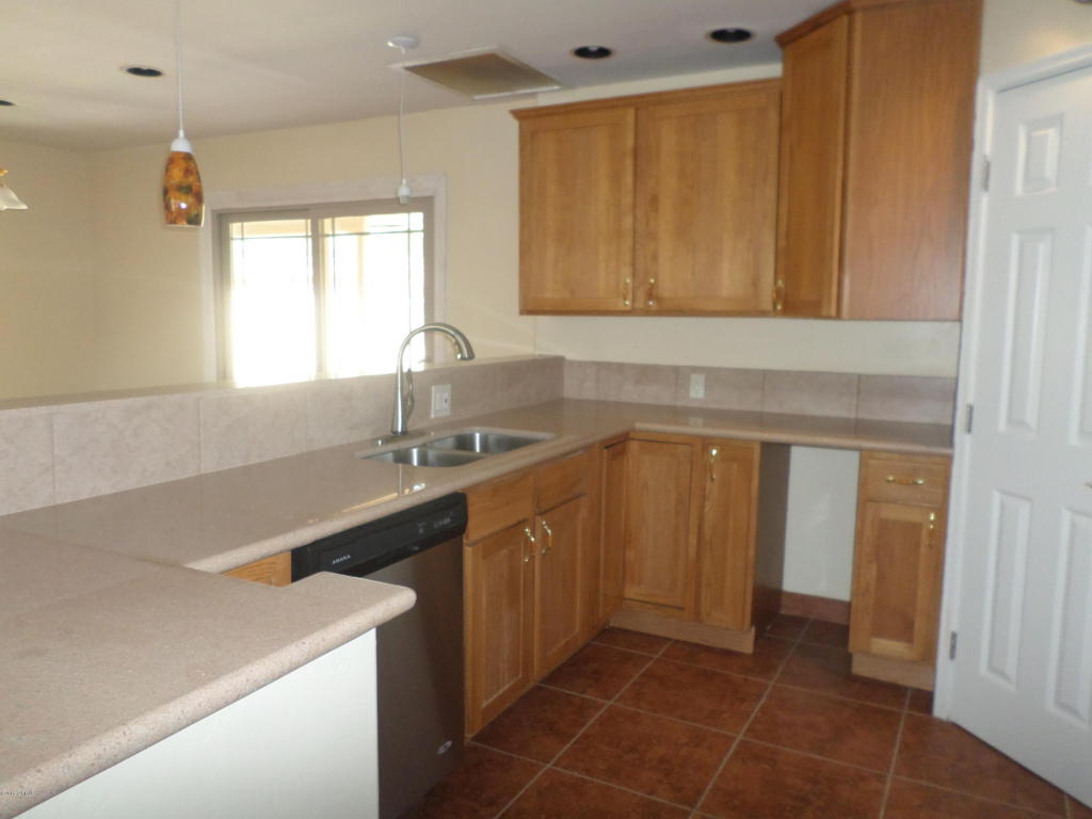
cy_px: 410
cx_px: 546
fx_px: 789
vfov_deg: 54.9
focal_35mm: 25
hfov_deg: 69.4
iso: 200
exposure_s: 1/30
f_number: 2.5
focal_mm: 4.5
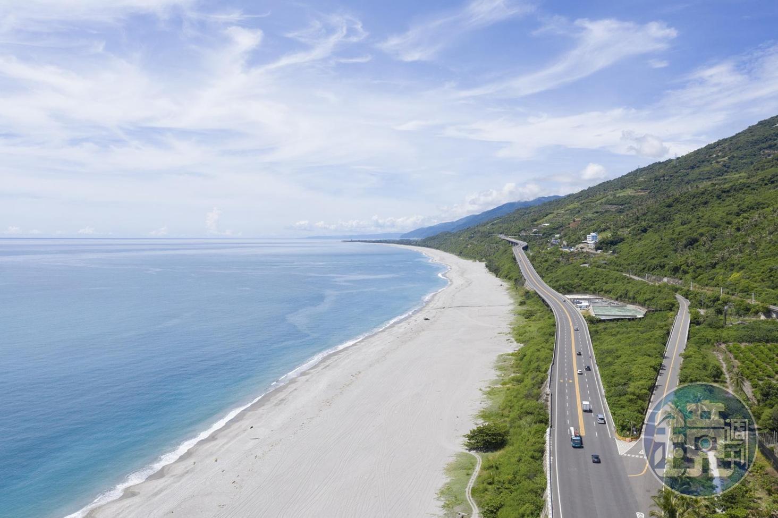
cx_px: 389
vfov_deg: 46.4
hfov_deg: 65.5
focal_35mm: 28
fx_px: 605
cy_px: 259
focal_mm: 10.26
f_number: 5.6
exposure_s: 1/500
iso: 100
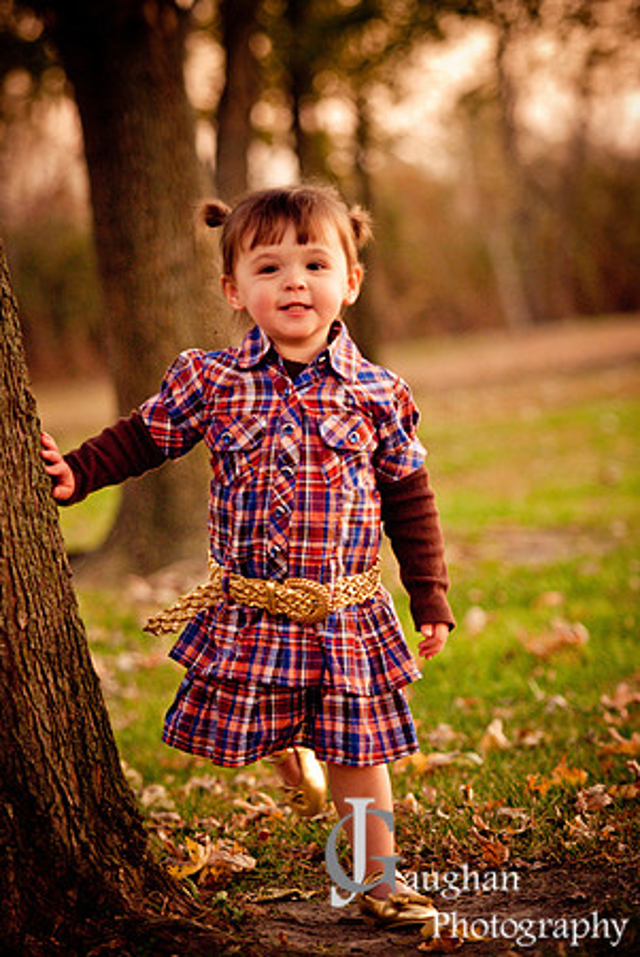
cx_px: 320
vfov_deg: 13.0
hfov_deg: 8.7
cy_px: 478
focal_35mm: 158
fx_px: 4190
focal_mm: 105
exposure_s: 1/50
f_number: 2.8
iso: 640
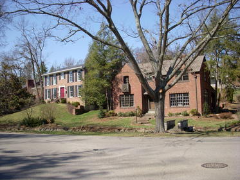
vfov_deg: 37.7
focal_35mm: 38
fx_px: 264
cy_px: 90
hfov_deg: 49.0
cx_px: 120
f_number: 3.3
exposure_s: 1/640
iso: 100
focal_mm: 6.3
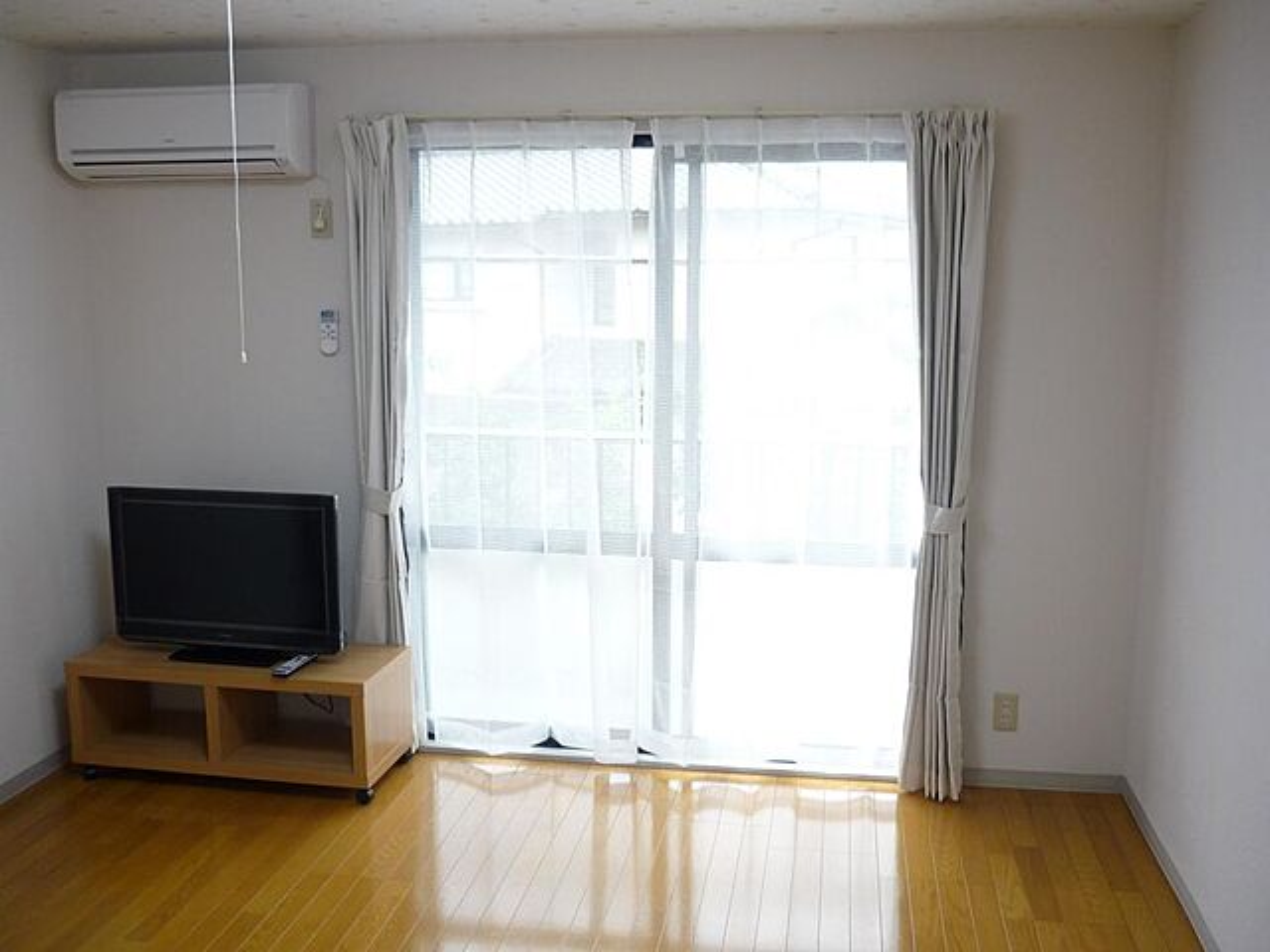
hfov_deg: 55.4
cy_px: 476
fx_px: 1211
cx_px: 635
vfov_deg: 42.9
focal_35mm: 33
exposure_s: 1/30
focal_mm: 5.5
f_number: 2.8
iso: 160
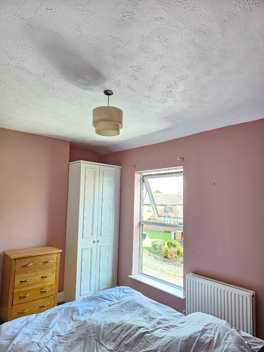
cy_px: 176
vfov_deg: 73.9
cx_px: 132
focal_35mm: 23
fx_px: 234
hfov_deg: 58.9
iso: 320
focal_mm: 6.3
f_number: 1.7
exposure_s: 1/100
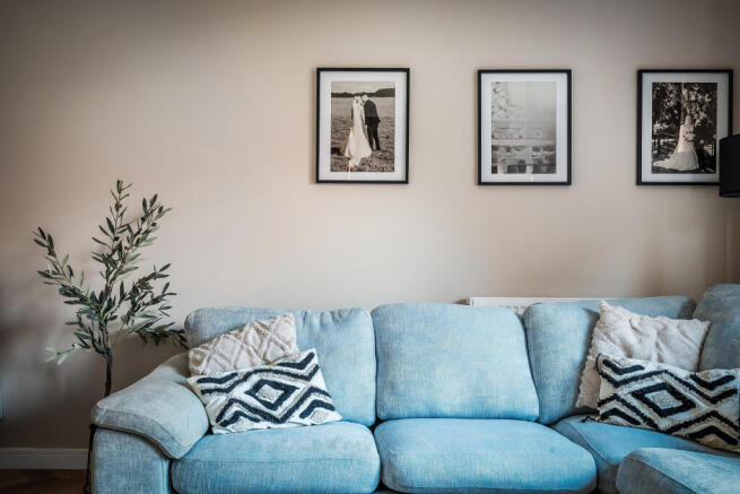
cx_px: 370
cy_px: 247
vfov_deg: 43.0
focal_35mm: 30
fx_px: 627
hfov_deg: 61.1
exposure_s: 1/10
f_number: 10
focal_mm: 30.5
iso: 800
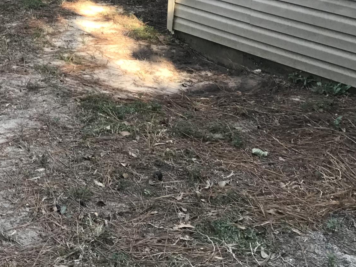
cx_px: -8
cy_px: -56
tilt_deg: -7.8
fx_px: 771
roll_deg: -1.3
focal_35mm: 75
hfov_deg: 24.7
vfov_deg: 18.6
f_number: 1.8
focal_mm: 3.99
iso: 32
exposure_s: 1/120
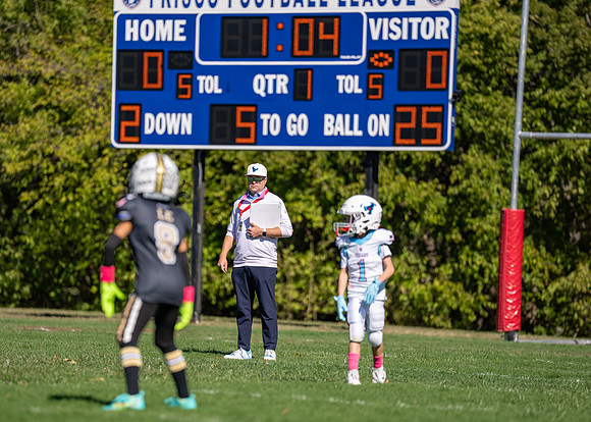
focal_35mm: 232
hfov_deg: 8.7
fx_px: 3895
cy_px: 226
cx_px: 252
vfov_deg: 6.2
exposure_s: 1/2500
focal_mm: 200
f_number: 2.8
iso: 100
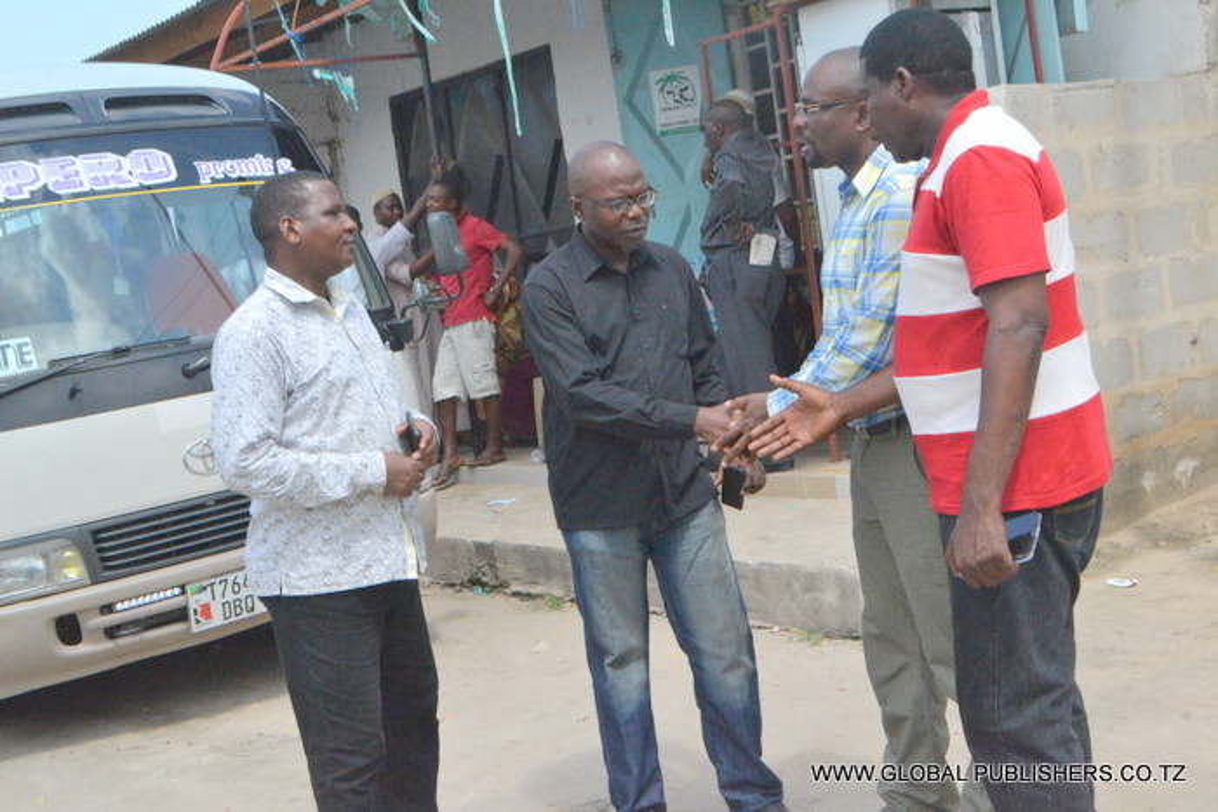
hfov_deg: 41.1
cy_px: 406
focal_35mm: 48
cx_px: 609
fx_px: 1624
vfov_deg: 28.1
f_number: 16
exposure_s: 1/1000
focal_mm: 32
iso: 3200
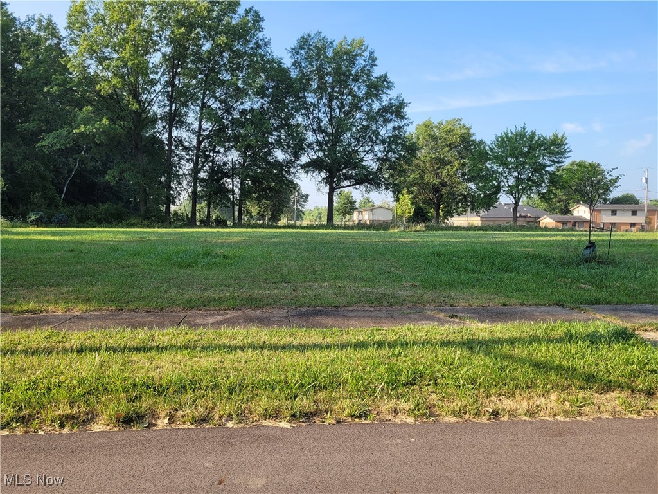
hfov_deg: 67.3
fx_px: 494
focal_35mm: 26
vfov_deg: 53.1
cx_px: 329
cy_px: 247
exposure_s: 1/814
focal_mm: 5.4
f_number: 1.8
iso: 40
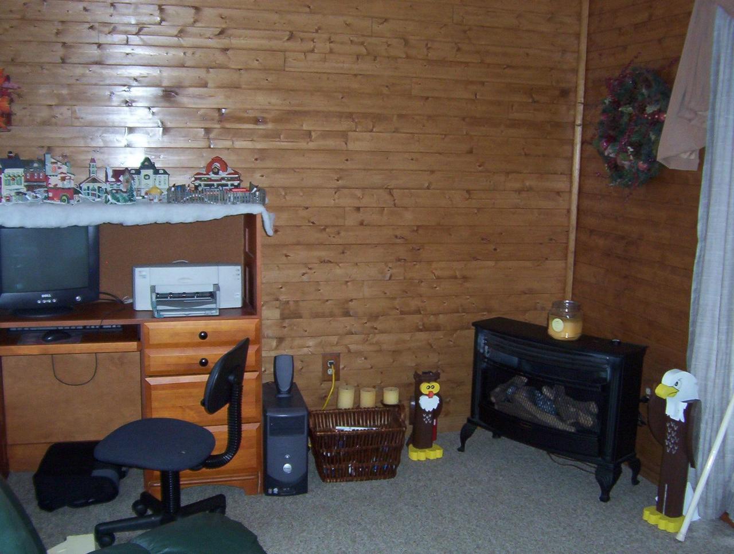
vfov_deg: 39.8
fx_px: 765
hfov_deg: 51.3
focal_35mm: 36
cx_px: 367
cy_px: 277
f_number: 2.76
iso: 140
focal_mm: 5.54
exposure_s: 1/30
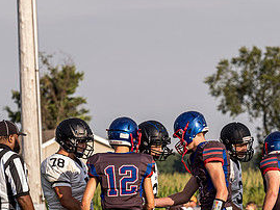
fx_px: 4184
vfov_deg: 2.9
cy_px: 172
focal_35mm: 517
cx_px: 207
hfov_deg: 3.8
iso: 160
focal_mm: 120
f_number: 4.5
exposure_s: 1/800
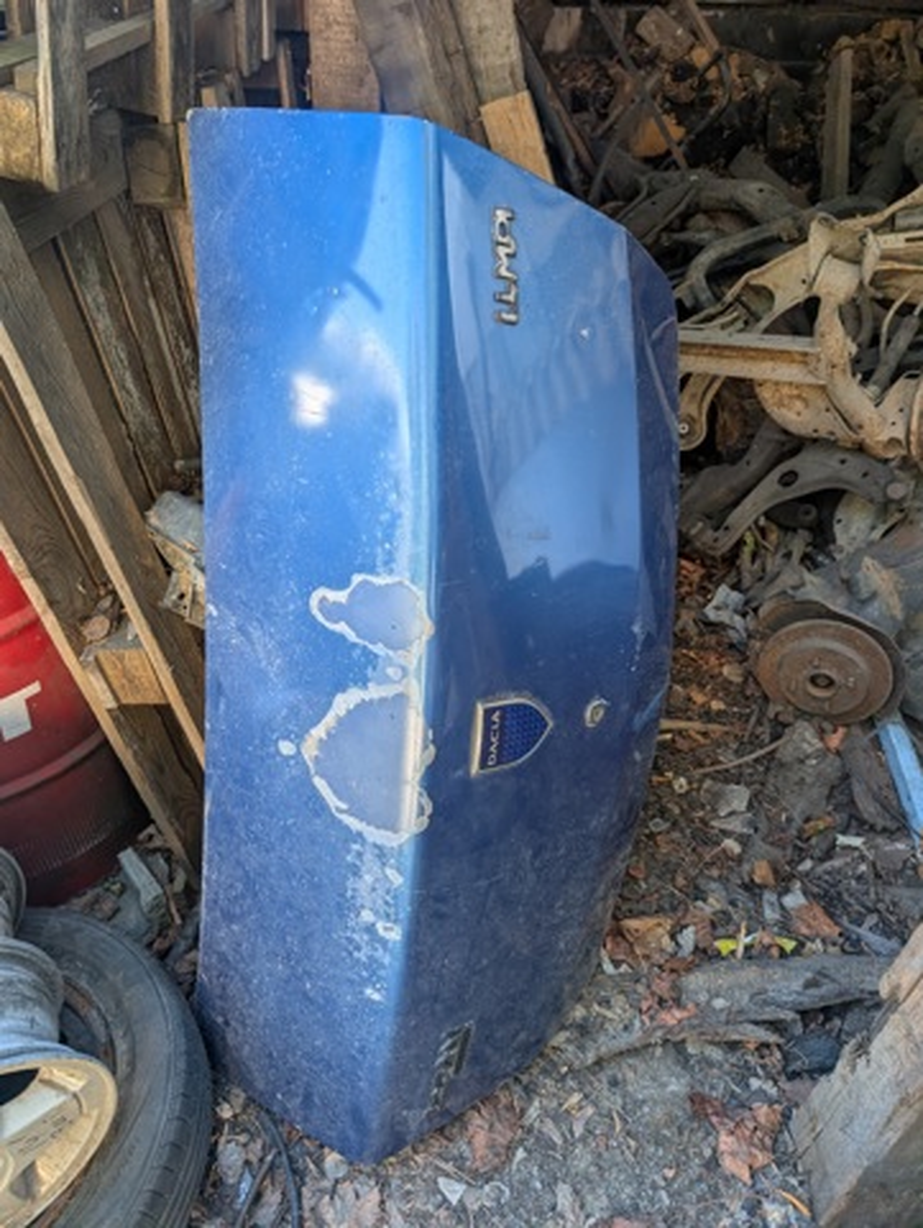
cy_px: 614
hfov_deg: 56.9
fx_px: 852
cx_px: 462
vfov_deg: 71.5
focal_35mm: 24
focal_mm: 6.9
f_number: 1.68
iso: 176
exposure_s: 1/356
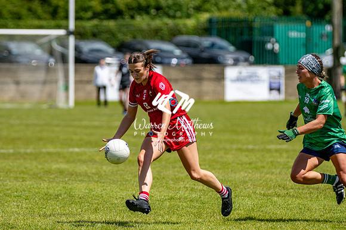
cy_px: 115
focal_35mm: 315
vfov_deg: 4.4
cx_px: 173
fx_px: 3026
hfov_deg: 6.5
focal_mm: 210
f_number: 2.8
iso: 140
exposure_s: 1/6400
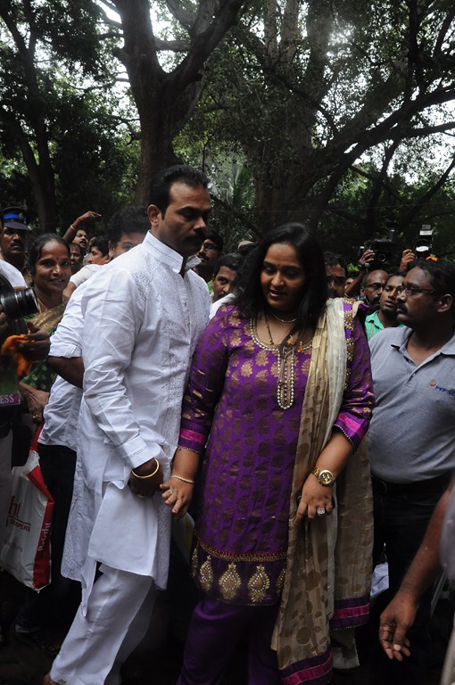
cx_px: 228
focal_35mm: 38
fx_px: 713
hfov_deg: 35.4
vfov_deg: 51.3
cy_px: 342
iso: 1250
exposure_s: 1/125
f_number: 11
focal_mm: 25
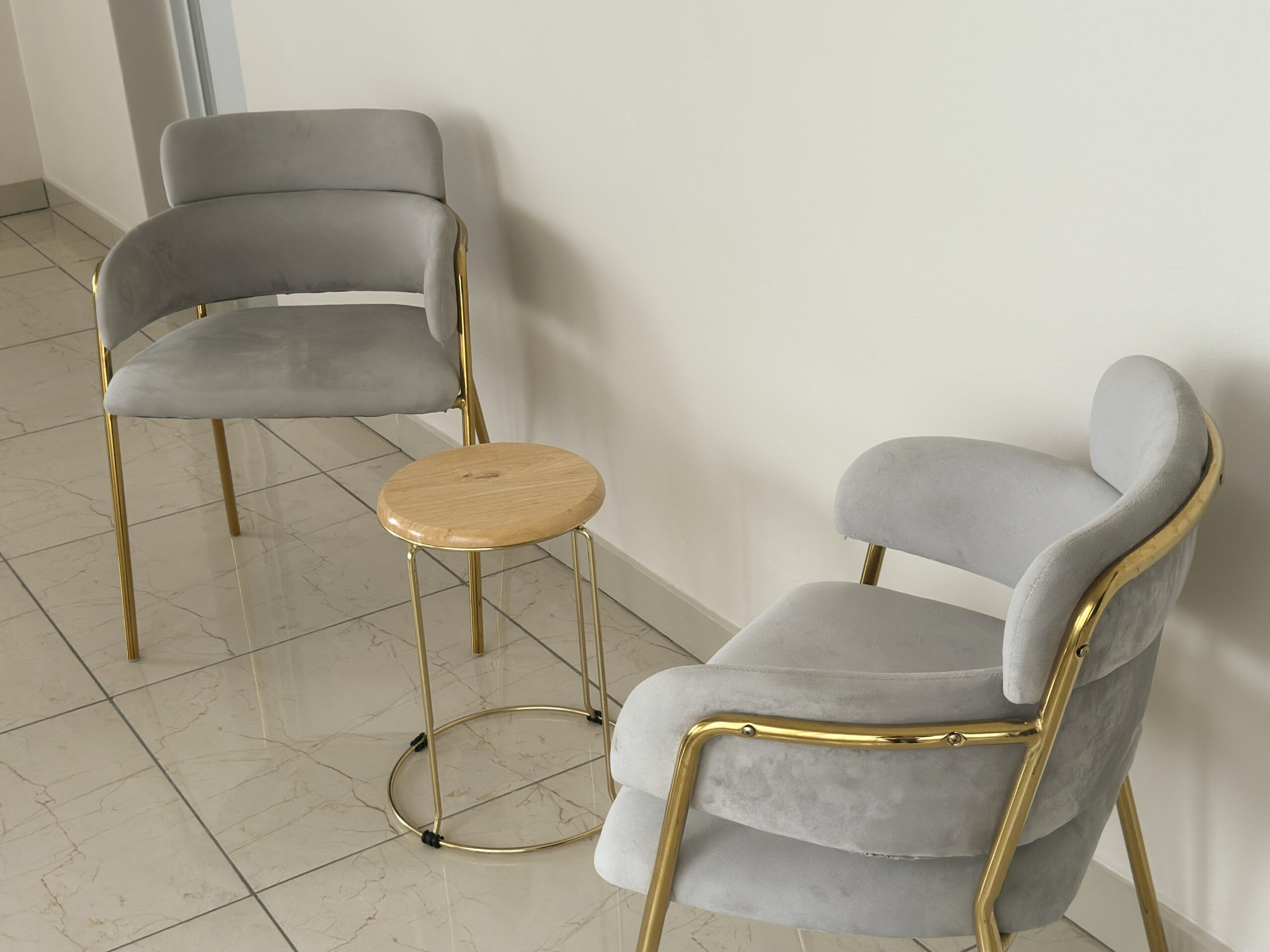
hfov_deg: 39.7
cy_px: 476
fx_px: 1761
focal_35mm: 48
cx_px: 635
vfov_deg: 30.3
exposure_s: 1/172
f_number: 1.78
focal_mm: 6.86
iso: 100
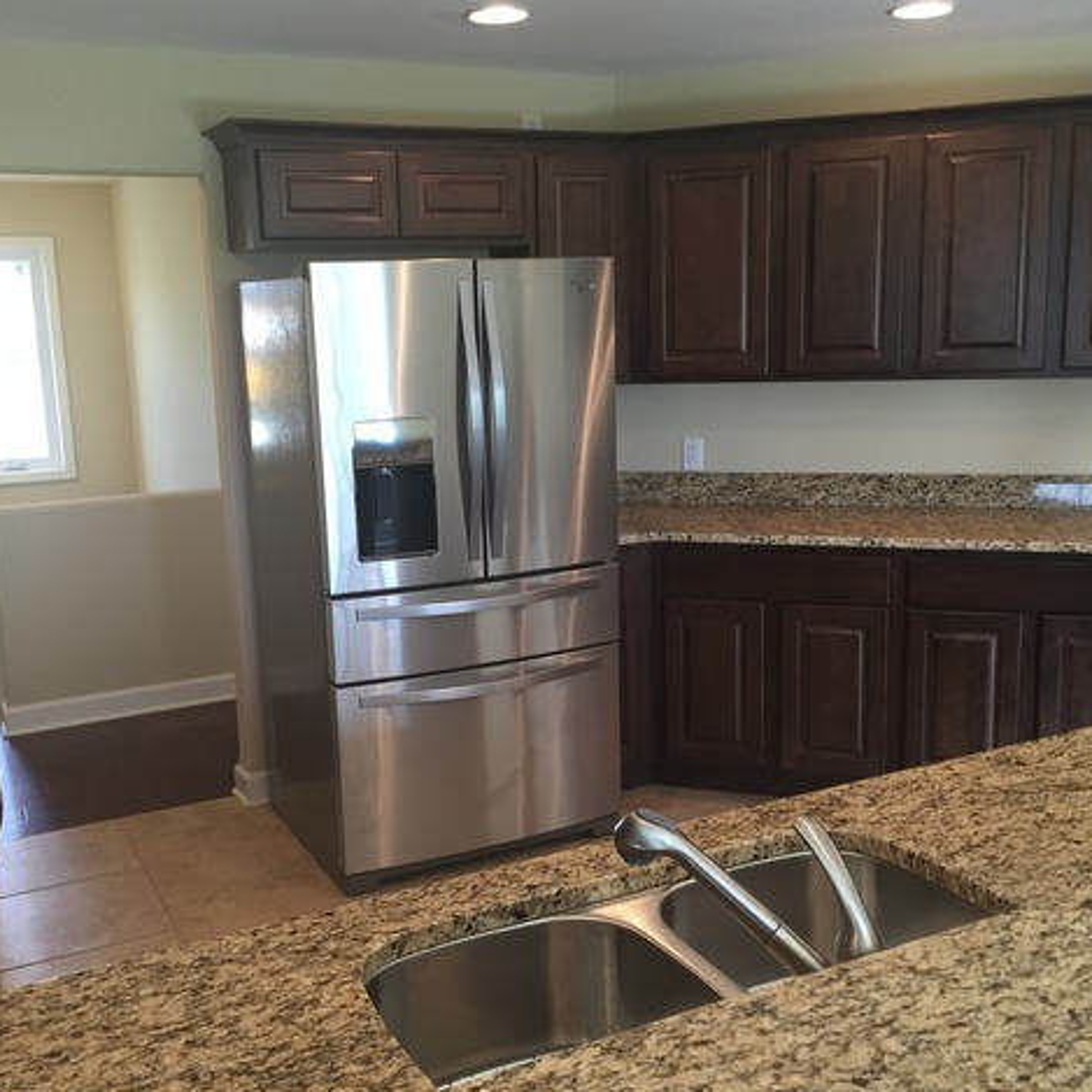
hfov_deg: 47.2
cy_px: 554
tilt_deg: -11.6
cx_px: 515
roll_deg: +1.7
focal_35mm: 35
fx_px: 1249
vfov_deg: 47.2
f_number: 2.2
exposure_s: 1/30
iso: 40
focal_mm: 4.15
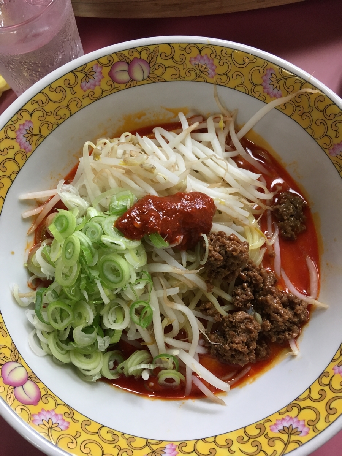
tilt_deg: -74.9
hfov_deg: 48.2
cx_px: 171
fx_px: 382
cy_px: 228
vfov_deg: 61.7
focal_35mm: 29
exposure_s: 1/30
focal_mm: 4.15
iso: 80
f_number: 2.2
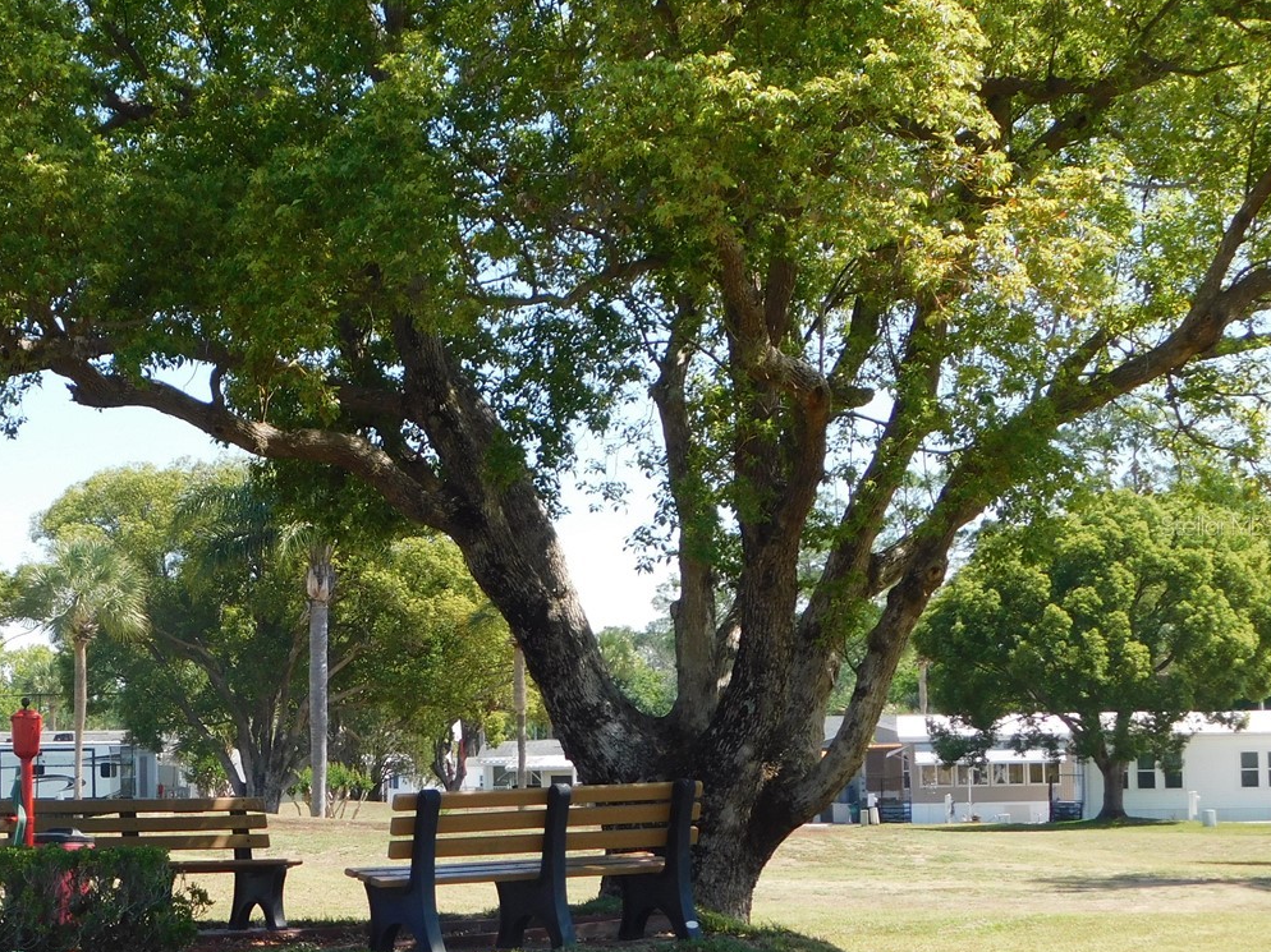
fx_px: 3487
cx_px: 258
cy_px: 525
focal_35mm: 95
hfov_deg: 20.4
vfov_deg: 15.6
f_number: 4
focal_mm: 10.4
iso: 125
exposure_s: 1/400
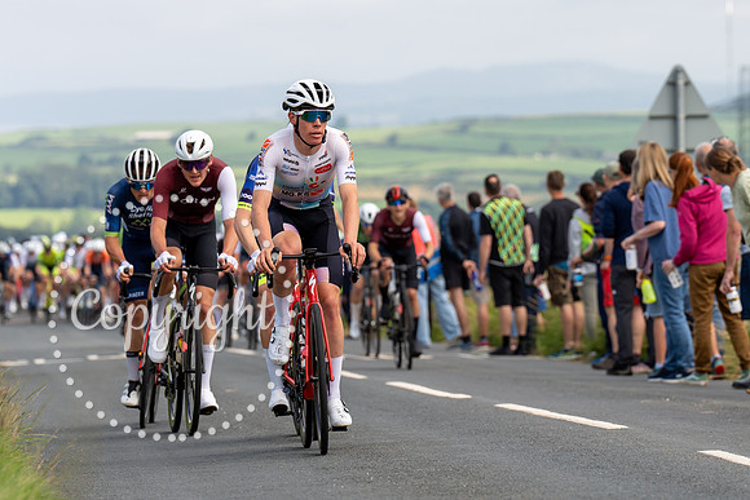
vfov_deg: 5.0
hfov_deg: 7.5
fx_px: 5689
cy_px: 136
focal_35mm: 273
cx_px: 292
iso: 200
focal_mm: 170
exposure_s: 1/800
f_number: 4.5
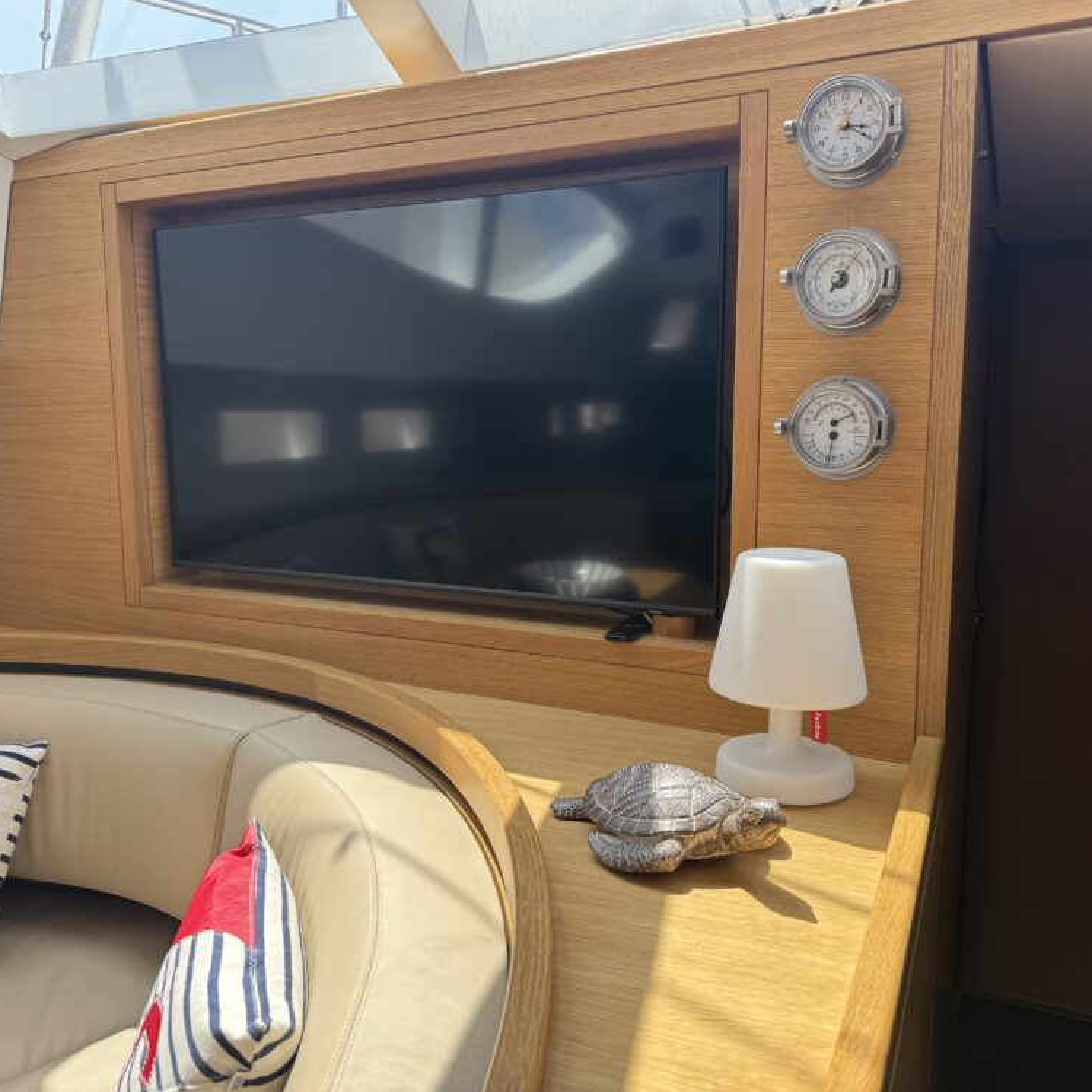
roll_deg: +1.3
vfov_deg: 55.6
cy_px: 535
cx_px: 541
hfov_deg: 55.6
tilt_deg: -7.0
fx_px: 1035
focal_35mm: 29
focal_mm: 6.76
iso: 80
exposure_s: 1/464
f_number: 1.78
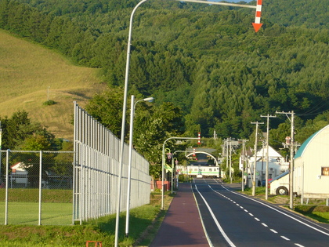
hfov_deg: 12.3
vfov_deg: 9.3
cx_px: 164
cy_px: 124
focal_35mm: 160
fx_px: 1521
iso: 100
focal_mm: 16.5
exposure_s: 1/160
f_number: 5.1
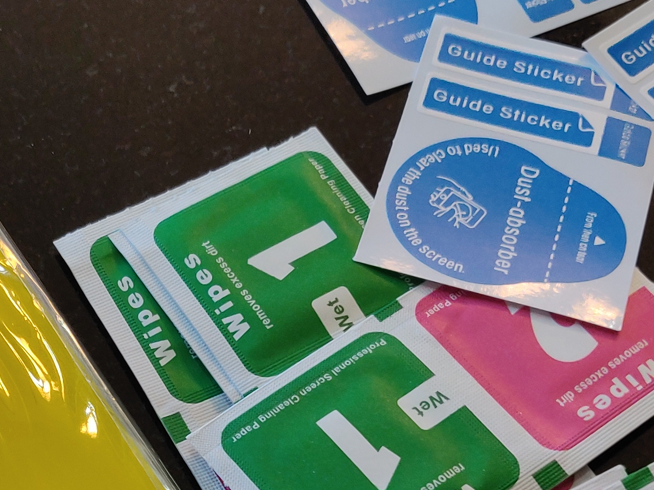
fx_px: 1474
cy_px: 479
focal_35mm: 78
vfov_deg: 18.5
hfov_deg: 24.7
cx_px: 146
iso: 250
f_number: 1.7
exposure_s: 1/33
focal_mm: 4.25
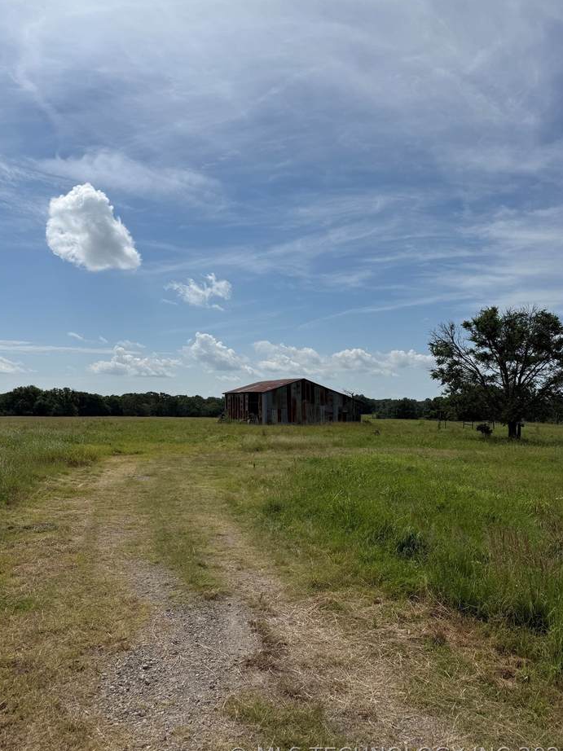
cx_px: 287
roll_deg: +0.1
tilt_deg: +3.3
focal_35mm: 25
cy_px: 383
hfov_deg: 54.9
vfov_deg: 69.4
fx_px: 542
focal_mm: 6.76
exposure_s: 1/11905
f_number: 1.78
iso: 80
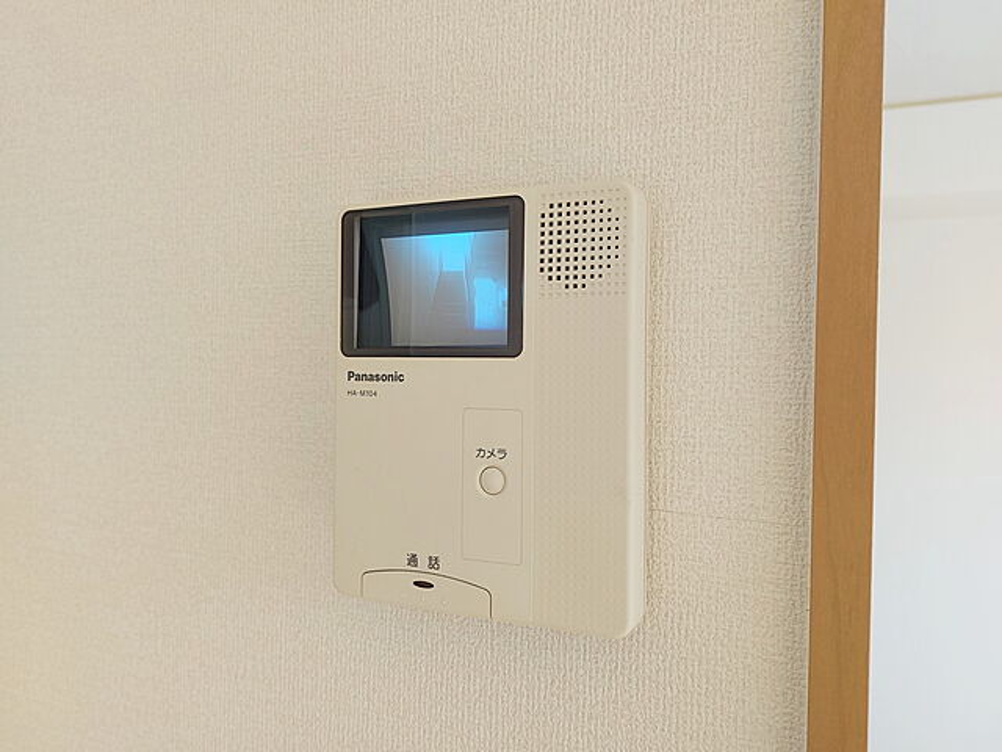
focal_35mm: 24
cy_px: 376
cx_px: 501
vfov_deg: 56.8
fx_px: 695
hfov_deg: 71.6
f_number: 1.8
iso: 32
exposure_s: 1/120
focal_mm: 5.23
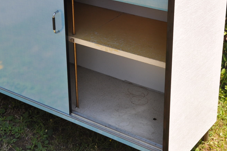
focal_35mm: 78
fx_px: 491
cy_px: 34
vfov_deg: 17.3
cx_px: 78
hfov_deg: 25.9
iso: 320
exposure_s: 1/180
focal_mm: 32
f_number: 13
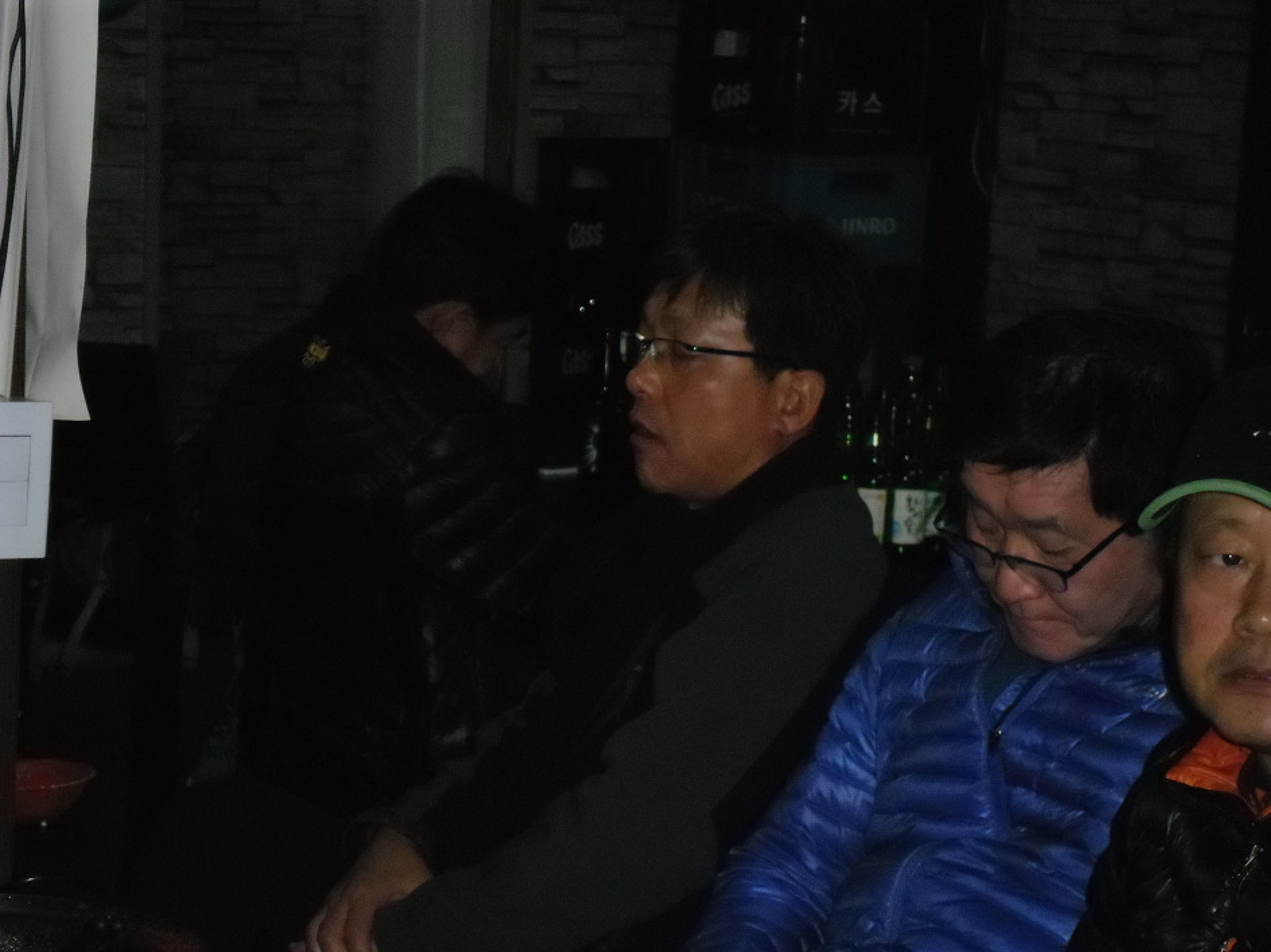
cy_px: 476
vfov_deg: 13.7
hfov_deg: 18.2
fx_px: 3964
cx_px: 636
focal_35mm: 108
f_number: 5.1
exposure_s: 1/90
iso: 400
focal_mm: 19.6
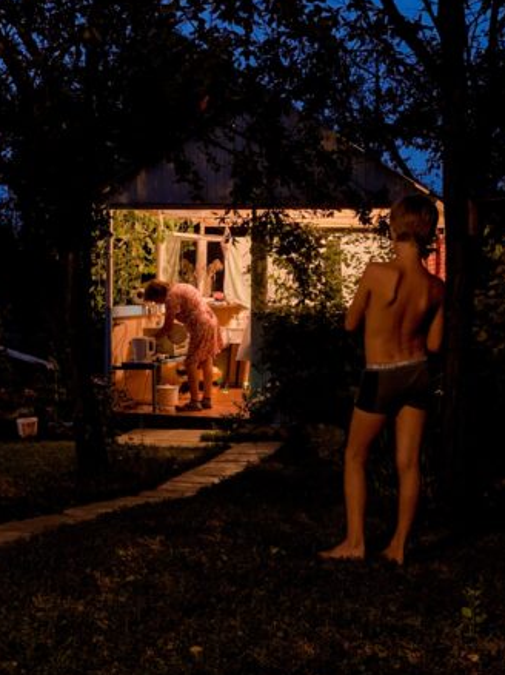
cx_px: 262
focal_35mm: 57
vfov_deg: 33.8
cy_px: 348
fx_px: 1110
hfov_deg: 25.6
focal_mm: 6
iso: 800
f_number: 2
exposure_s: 1/13
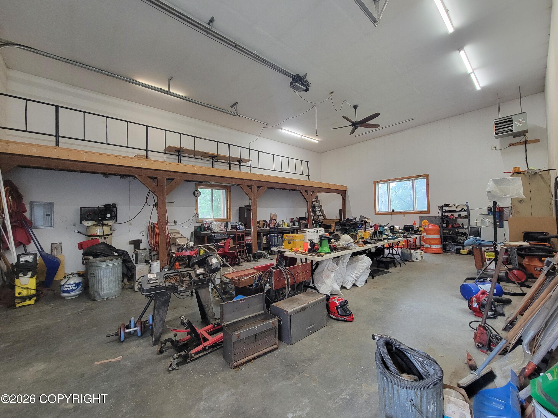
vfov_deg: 89.9
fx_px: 210
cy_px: 209
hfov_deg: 106.2
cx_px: 279
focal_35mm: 13
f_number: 2.2
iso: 320
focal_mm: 2.2
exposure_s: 1/40
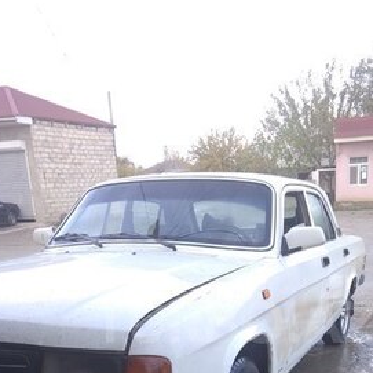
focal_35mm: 34
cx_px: 235
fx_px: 414
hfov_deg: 48.0
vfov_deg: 44.9
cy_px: 322
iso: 100
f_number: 2
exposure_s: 1/187
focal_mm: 3.57
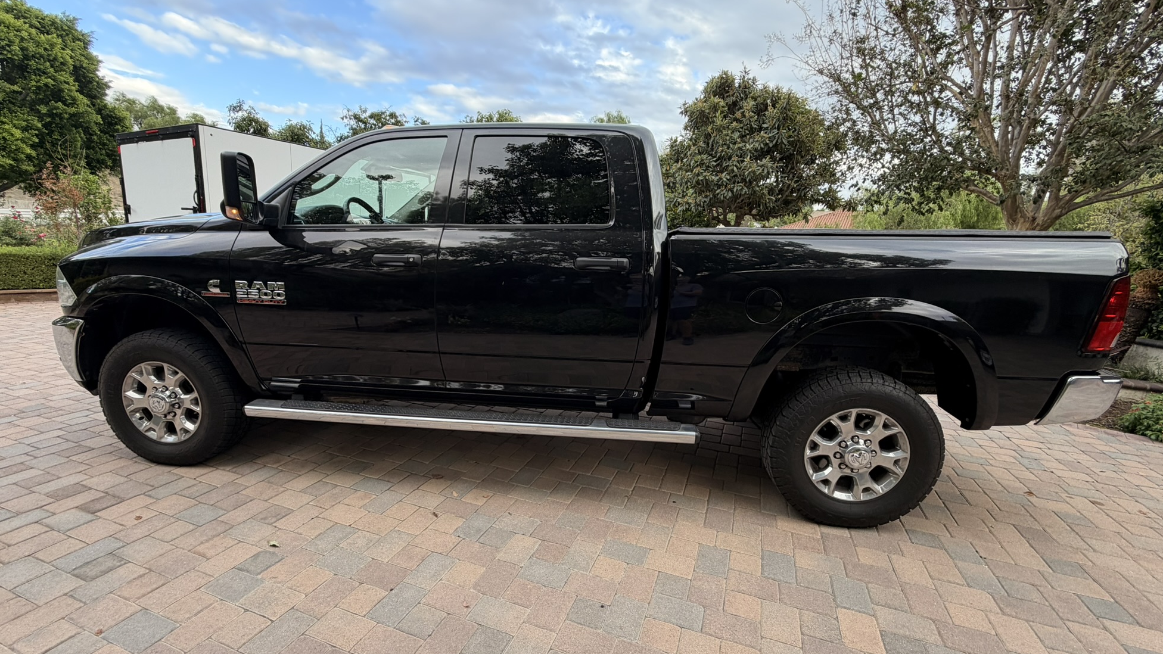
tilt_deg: -11.9
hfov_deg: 99.4
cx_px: 580
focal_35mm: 16
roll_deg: -2.1
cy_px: 337
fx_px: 493
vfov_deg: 67.1
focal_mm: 2.22
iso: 40
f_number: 2.2
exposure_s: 1/159
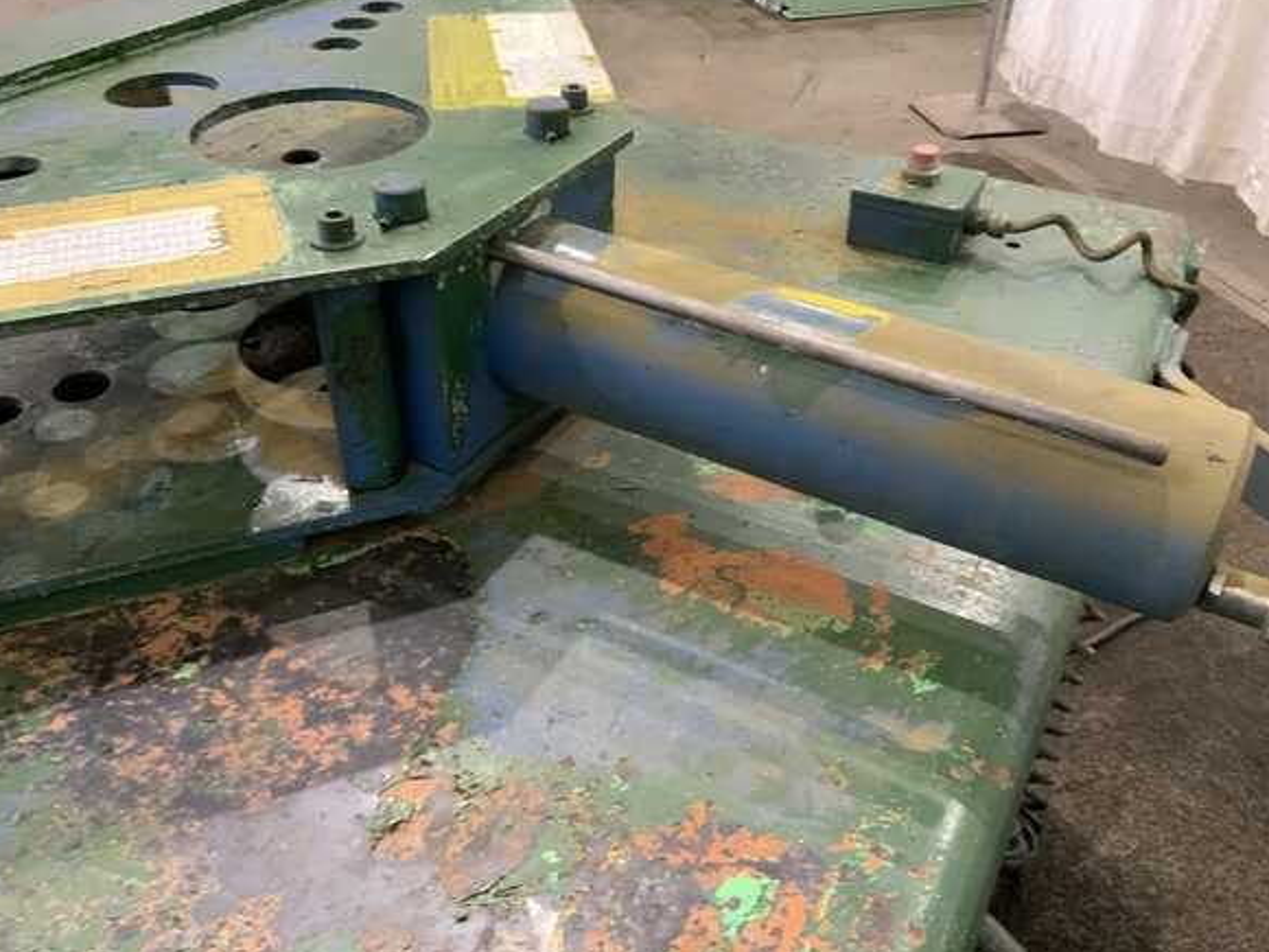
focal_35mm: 30
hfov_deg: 60.0
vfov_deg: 46.8
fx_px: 1100
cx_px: 637
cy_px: 477
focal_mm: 3
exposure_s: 1/60
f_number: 1.8
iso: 250
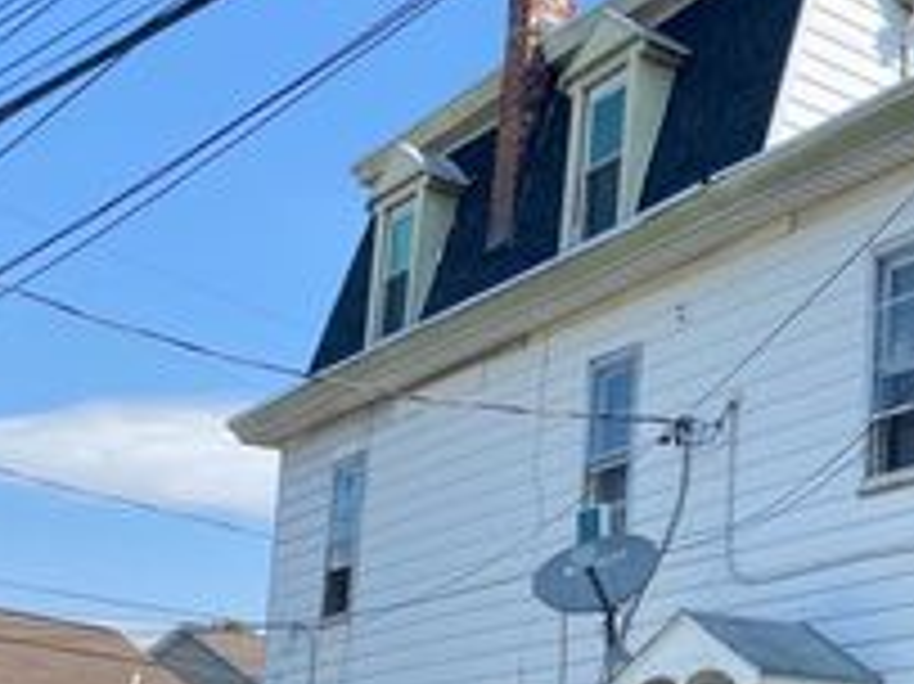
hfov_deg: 26.8
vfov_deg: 22.2
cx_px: 1103
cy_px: 646
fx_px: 1689
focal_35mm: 64
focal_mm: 4.25
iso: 32
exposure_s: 1/1362
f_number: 1.8
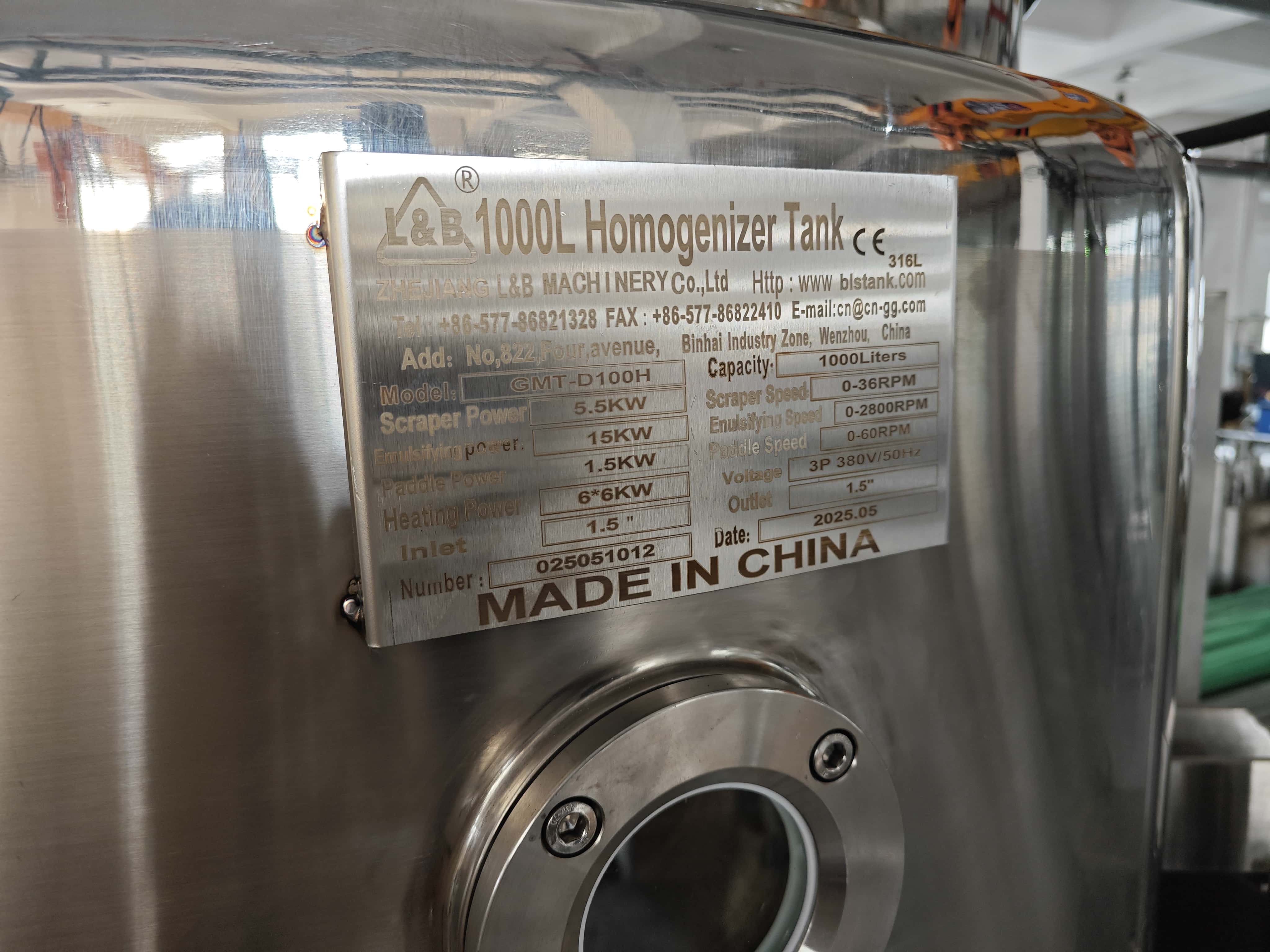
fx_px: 844
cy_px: 476
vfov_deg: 58.9
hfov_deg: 73.9
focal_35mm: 23
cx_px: 635
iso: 80
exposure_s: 1/100
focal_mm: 5.43
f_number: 1.8
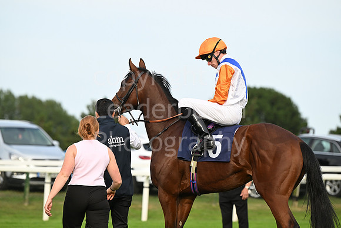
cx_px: 170
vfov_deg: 6.9
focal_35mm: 200
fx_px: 1895
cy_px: 114
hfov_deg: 10.3
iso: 1000
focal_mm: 200
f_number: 4.5
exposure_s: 1/2500
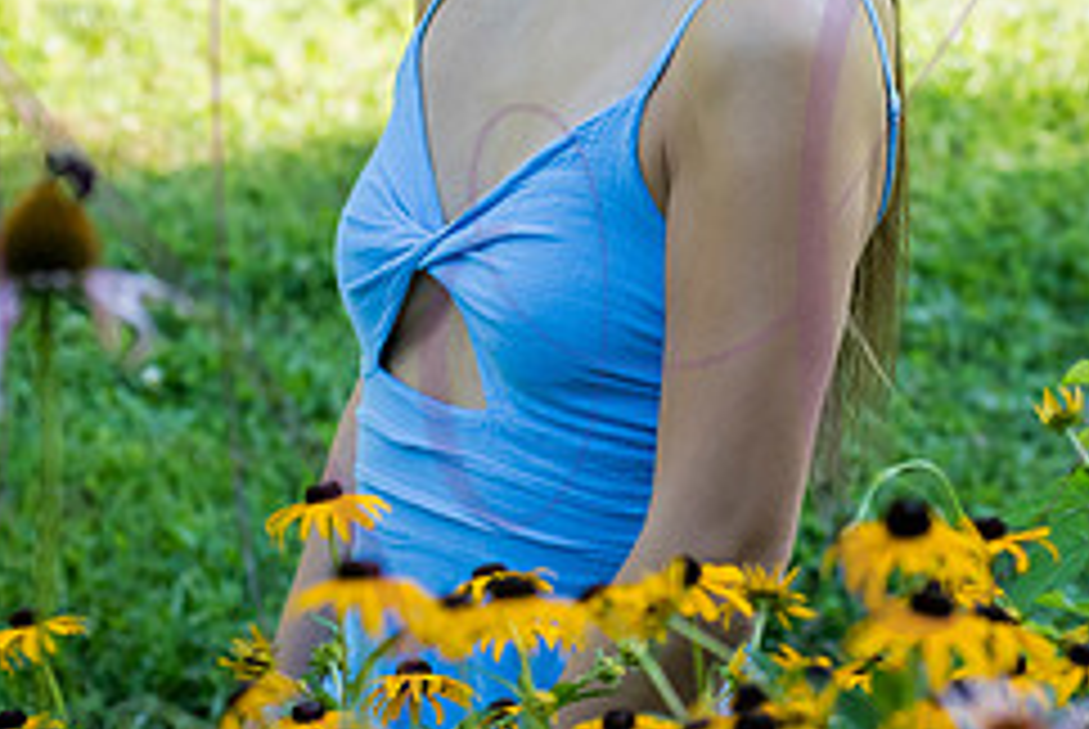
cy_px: -81
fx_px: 6148
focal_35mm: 203
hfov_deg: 10.1
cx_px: 661
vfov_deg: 6.8
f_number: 5
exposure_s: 1/320
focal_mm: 80
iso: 500
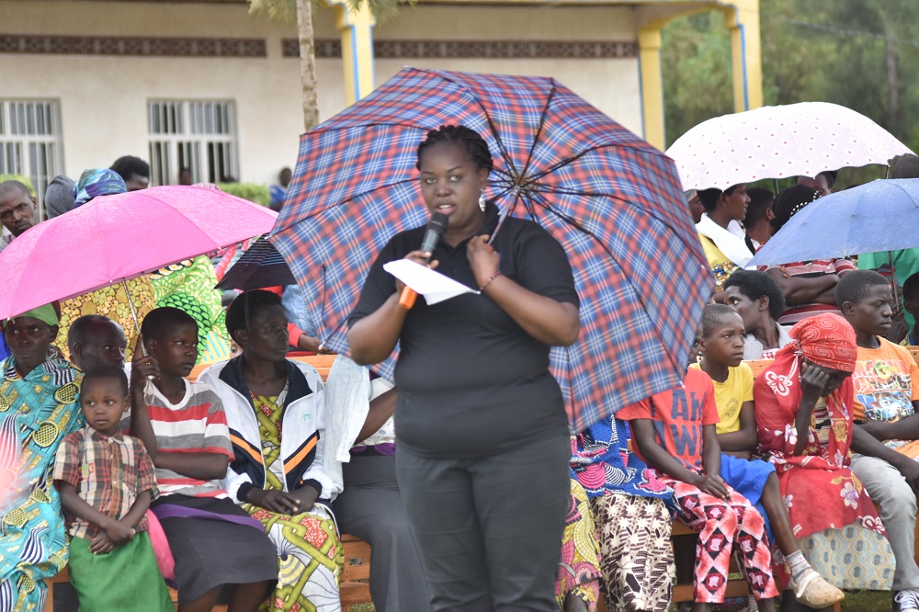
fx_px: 4210
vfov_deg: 8.3
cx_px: 460
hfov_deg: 12.5
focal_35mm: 165
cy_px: 306
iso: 800
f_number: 5
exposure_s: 1/100
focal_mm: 110
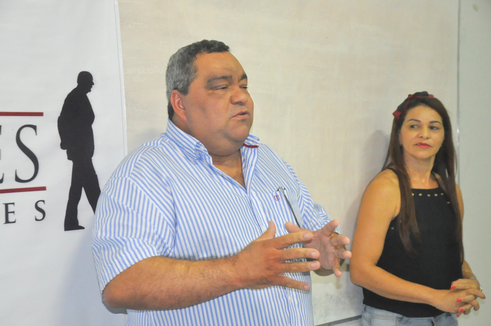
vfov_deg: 17.4
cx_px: 246
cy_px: 163
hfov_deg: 26.0
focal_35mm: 78
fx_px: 1063
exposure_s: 1/60
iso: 3200
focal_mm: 52
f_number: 5.6
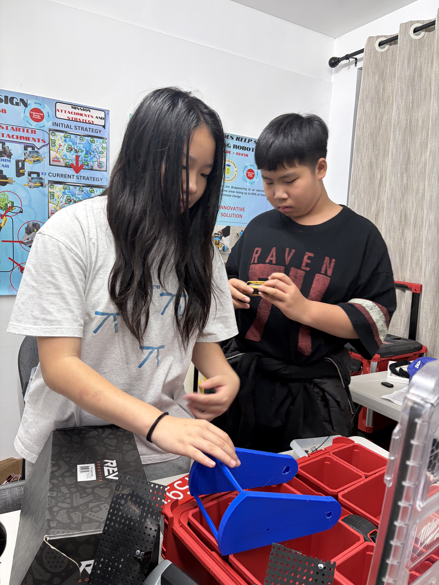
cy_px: 292
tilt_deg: -7.2
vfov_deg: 67.3
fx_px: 440
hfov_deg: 53.1
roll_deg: -1.5
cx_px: 220
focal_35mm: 26
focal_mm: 5.96
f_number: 1.6
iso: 125
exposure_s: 1/60
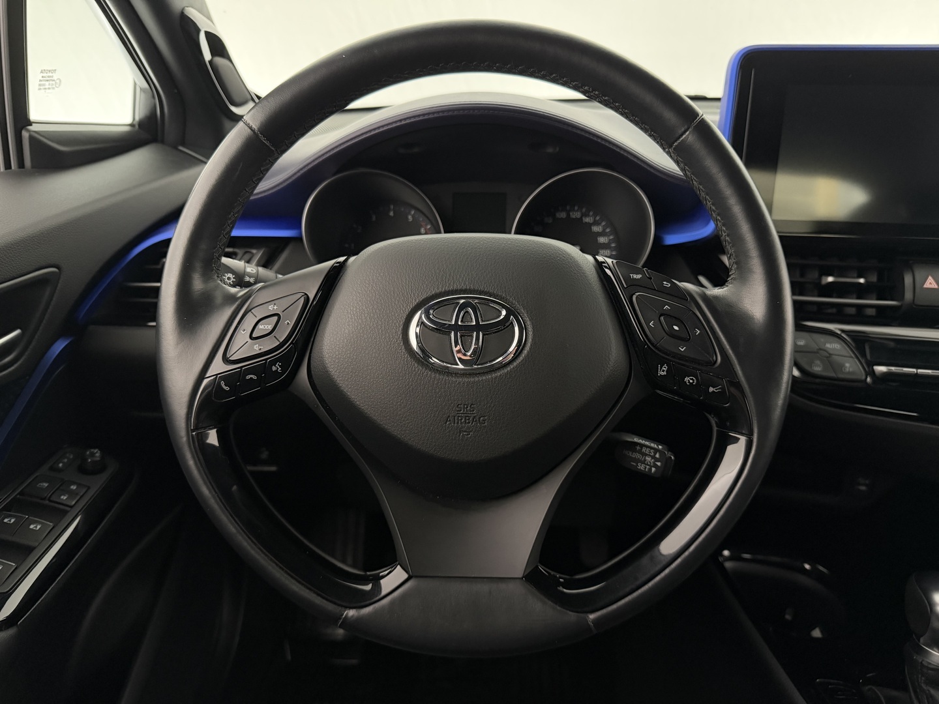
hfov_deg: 71.6
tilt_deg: -23.6
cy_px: 352
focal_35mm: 24
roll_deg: +0.0
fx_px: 651
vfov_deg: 56.8
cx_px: 470
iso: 800
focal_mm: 6.76
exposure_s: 1/33
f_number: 1.78
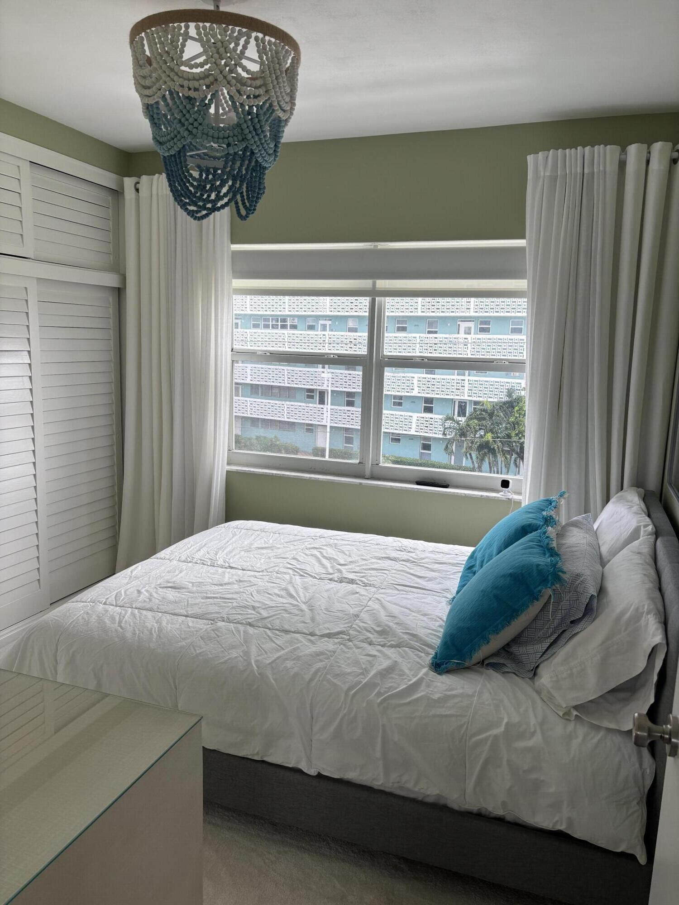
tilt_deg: -9.9
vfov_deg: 67.3
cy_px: 452
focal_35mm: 26
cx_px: 340
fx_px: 680
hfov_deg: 53.1
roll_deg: -2.2
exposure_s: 1/452
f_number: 1.6
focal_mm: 5.96
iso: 50
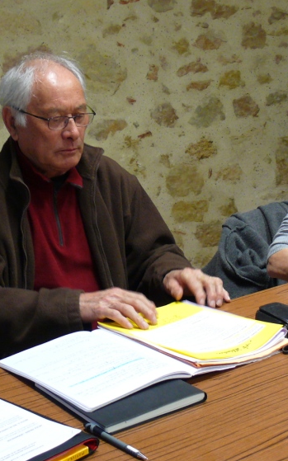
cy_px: 210
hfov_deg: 19.1
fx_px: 855
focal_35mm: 68
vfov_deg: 30.2
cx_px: 102
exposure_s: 1/15
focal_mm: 7.4
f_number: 2.8
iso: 200
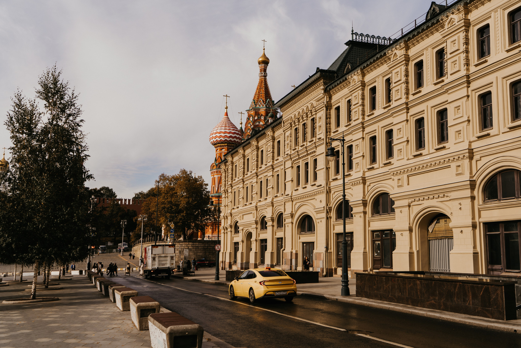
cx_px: 260
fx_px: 507
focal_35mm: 35
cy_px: 174
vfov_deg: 37.9
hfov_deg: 54.4
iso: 100
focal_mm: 35
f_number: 4
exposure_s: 1/500
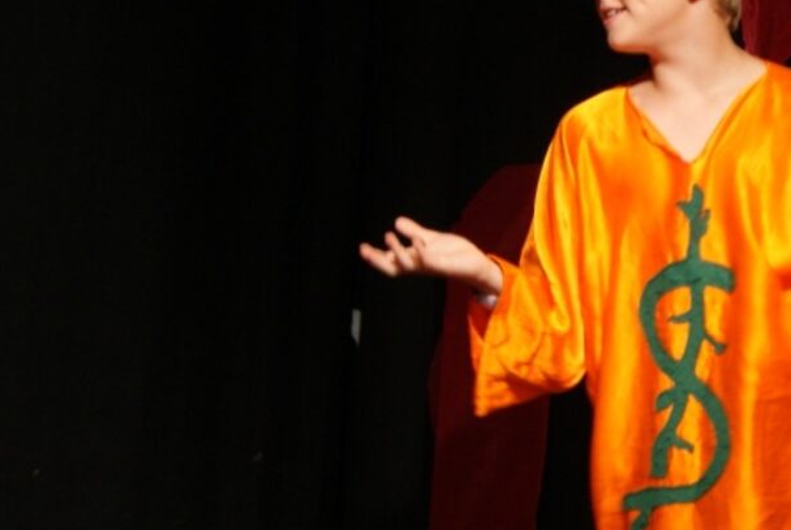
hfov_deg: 8.5
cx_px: 762
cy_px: 330
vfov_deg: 5.7
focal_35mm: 242
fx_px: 5326
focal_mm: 70
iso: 400
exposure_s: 1/30
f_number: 5.6
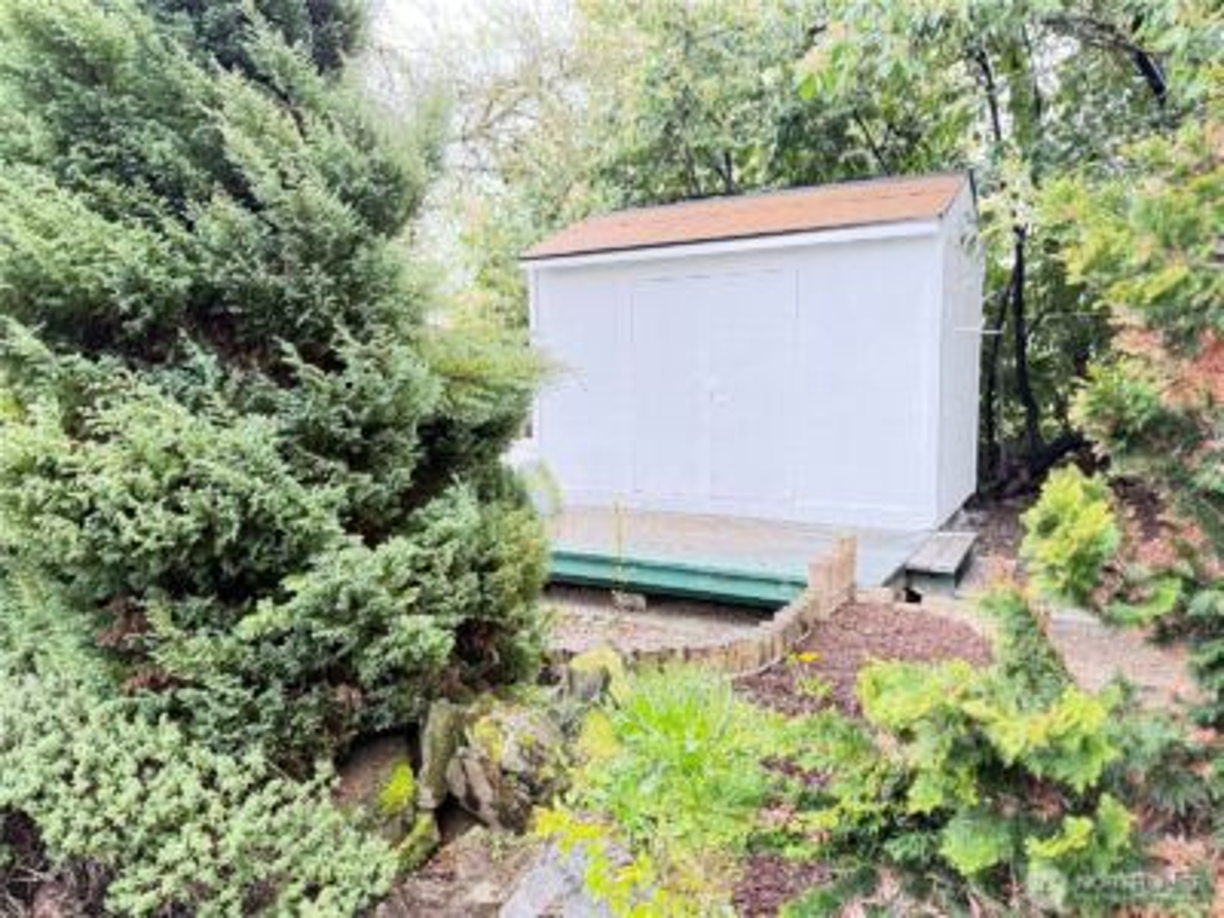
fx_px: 849
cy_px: 459
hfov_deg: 71.6
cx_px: 612
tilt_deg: -6.5
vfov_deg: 56.8
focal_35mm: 24
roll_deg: +1.1
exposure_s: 1/104
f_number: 1.78
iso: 200
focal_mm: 6.76
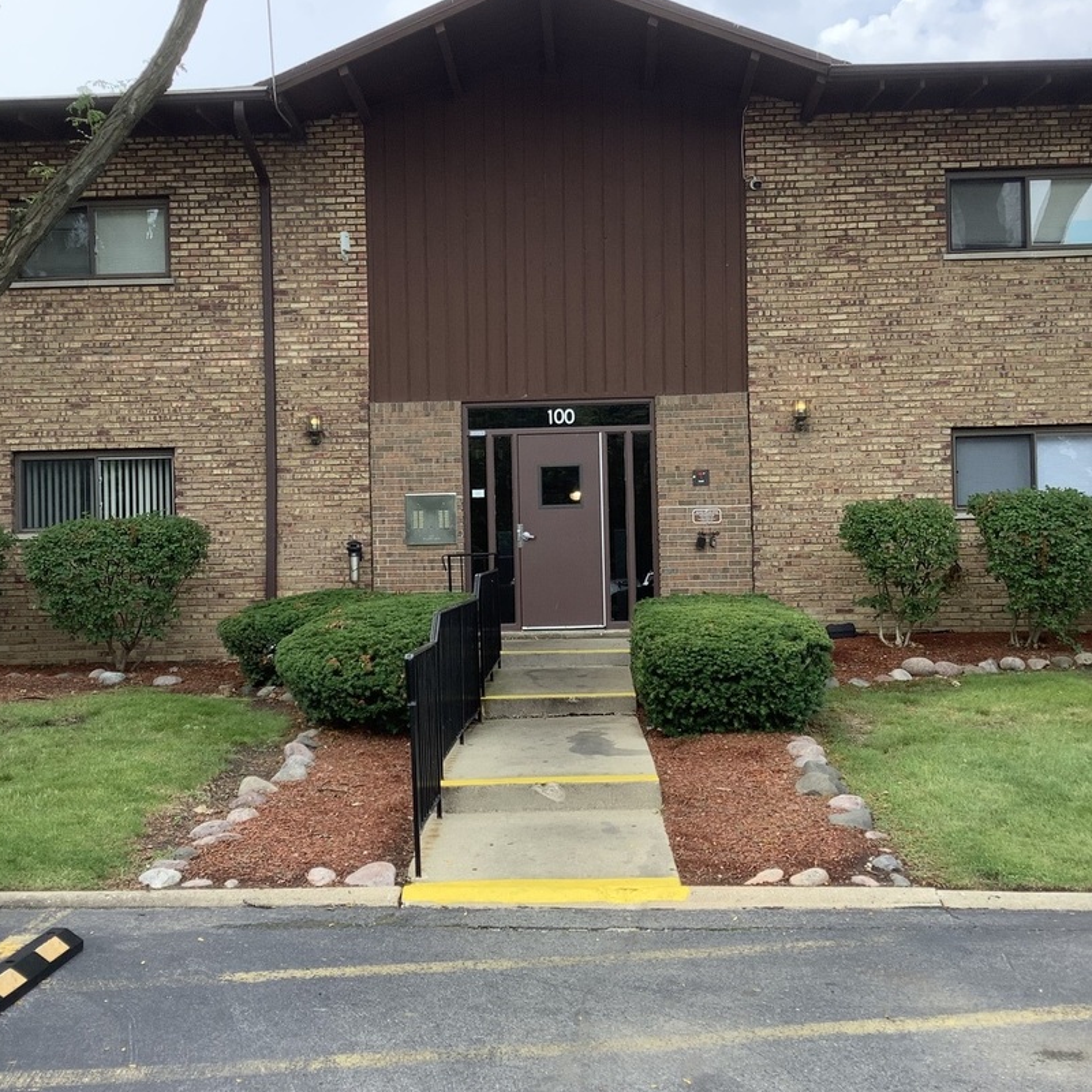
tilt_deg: +1.4
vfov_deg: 44.9
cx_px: 541
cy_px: 549
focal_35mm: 37
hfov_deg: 44.9
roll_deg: -0.3
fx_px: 1321
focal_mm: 3.3
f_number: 2.4
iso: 25
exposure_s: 1/288
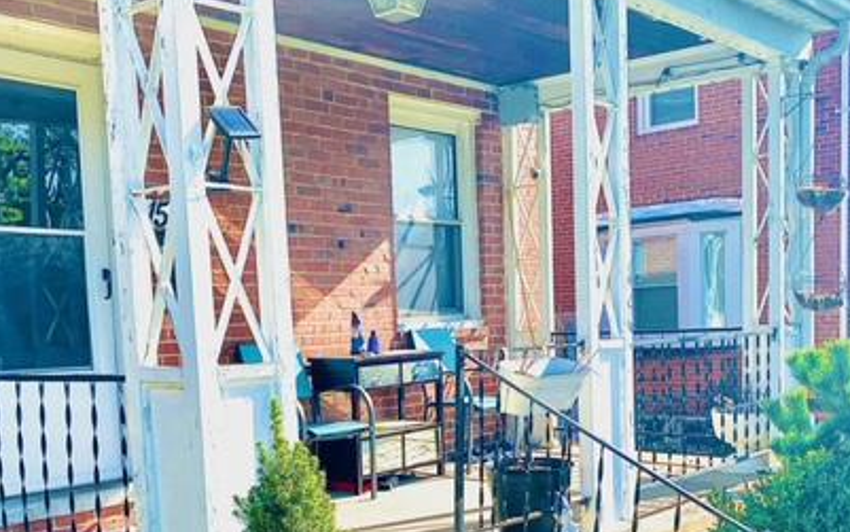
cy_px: 441
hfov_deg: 45.2
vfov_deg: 28.5
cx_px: 432
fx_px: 1020
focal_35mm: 44
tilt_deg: -5.8
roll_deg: +1.7
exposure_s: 1/1504
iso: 32
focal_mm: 4.25
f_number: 1.8
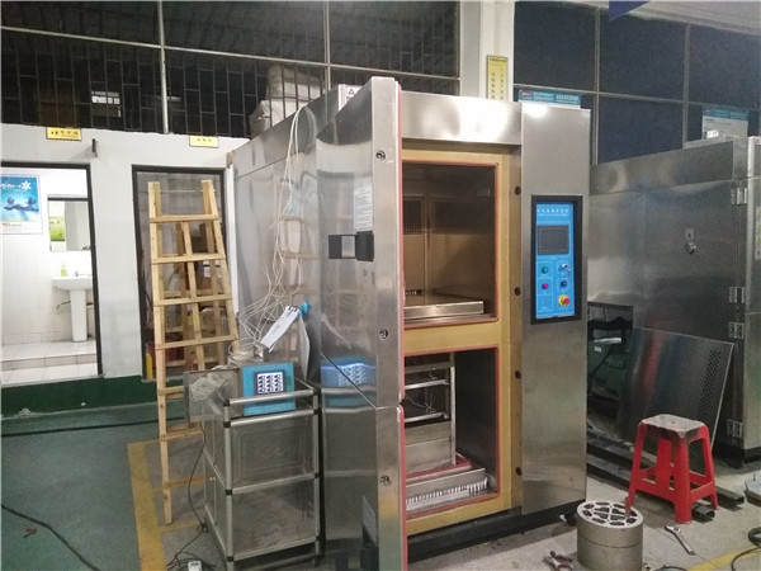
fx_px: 462
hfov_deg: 79.0
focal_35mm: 21
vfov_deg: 63.4
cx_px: 380
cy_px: 286
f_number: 2.2
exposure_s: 1/25
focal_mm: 3.66
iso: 962
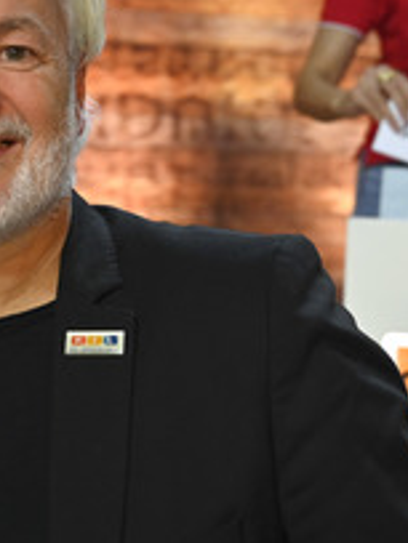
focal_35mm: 85
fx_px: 1336
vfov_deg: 23.0
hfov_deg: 16.9
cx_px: -24
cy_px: 242
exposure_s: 1/200
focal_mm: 40
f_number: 4
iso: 800
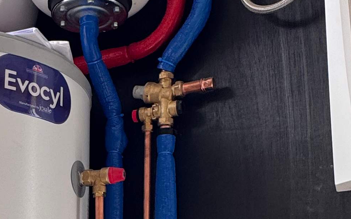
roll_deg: -1.6
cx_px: 76
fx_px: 583
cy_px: 249
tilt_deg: +5.4
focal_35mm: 61
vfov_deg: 20.2
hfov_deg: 32.7
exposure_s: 1/119
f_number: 2.2
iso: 40
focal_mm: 2.22
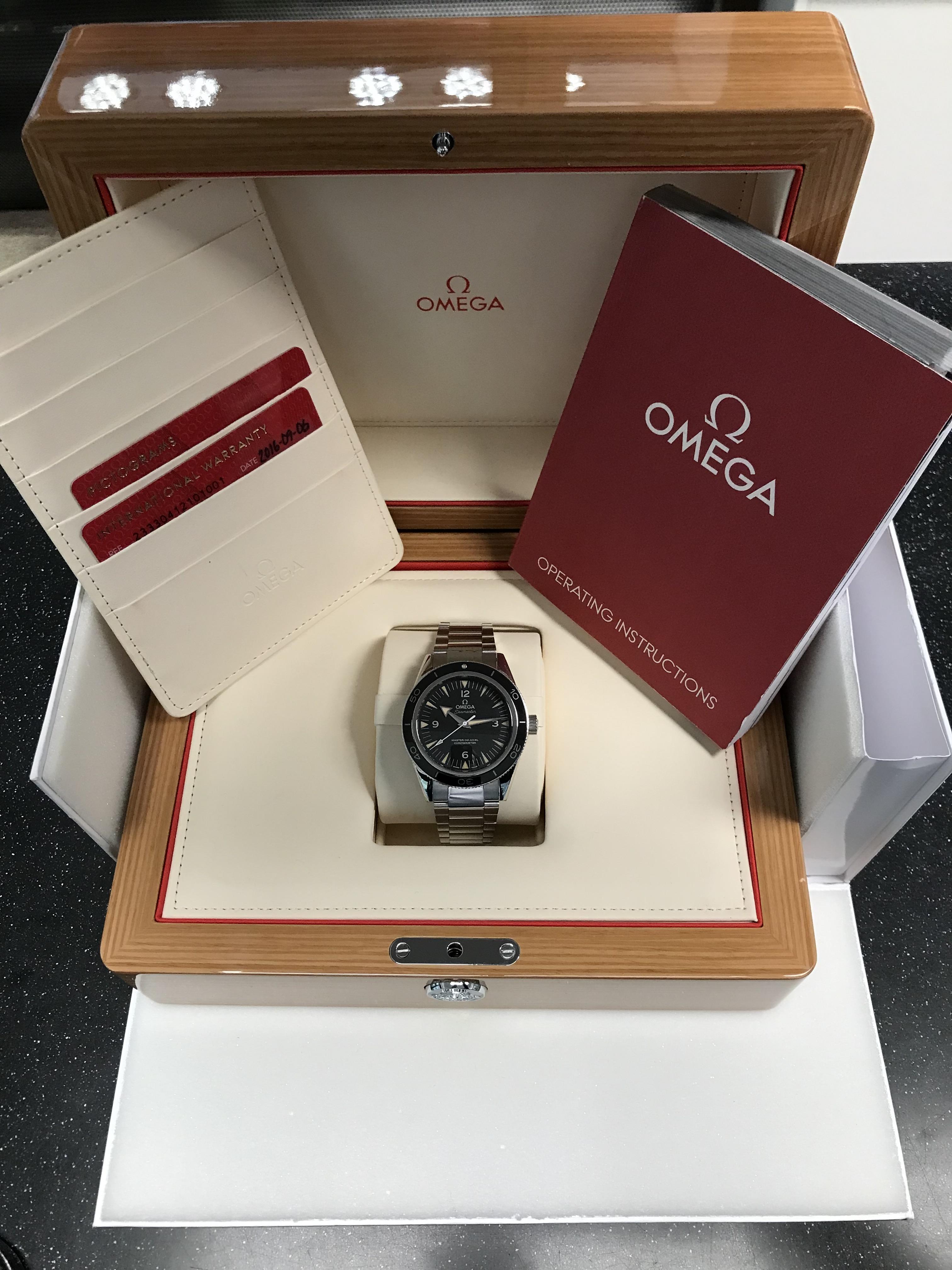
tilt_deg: -59.1
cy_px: 635
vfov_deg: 63.4
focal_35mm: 28
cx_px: 476
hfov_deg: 49.7
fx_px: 1027
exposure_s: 1/34
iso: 20
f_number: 1.8
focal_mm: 3.99
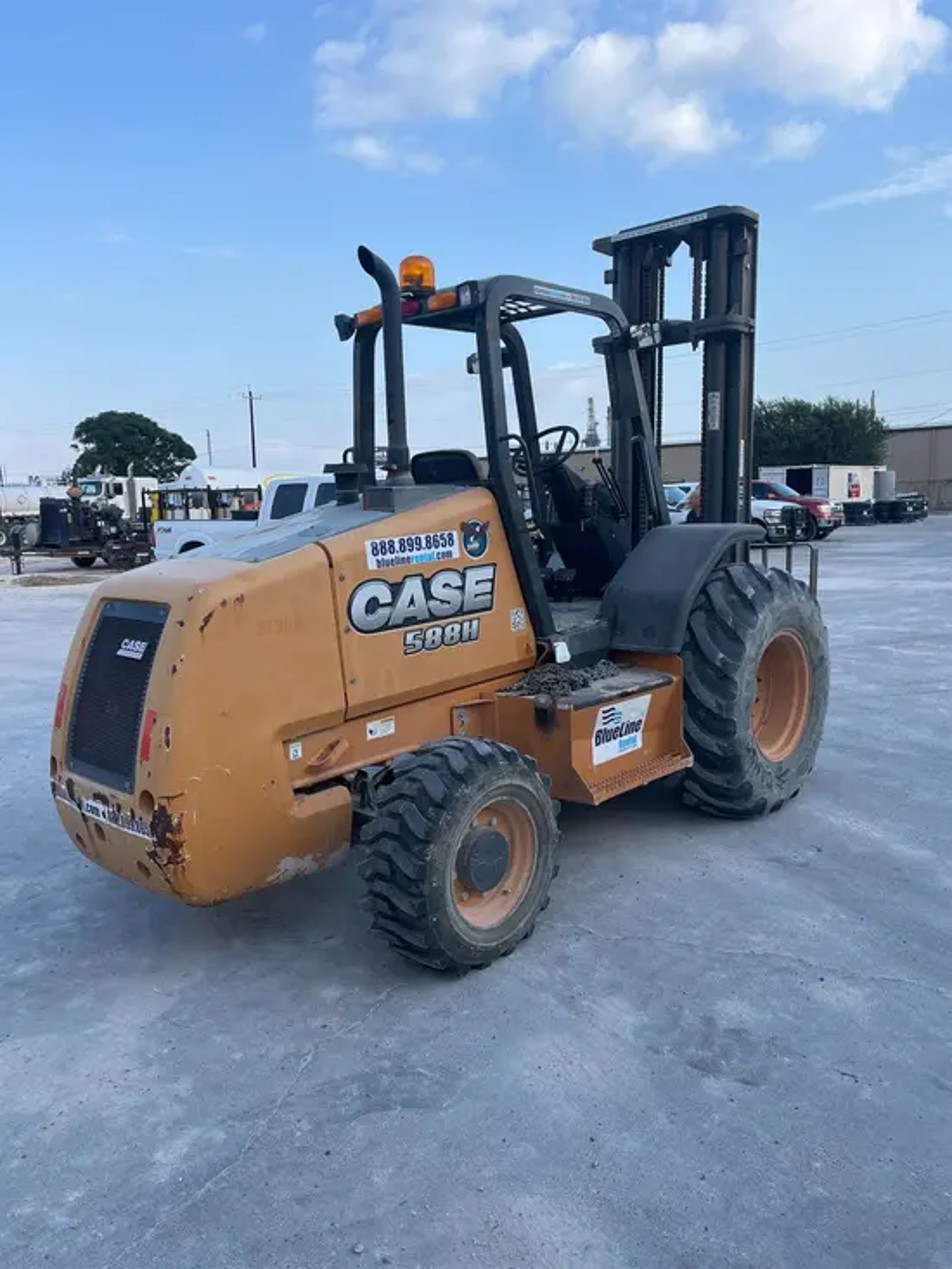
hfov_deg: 53.1
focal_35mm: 26
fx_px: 953
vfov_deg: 67.3
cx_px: 476
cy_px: 634
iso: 50
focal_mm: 5.1
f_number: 1.6
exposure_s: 1/1623
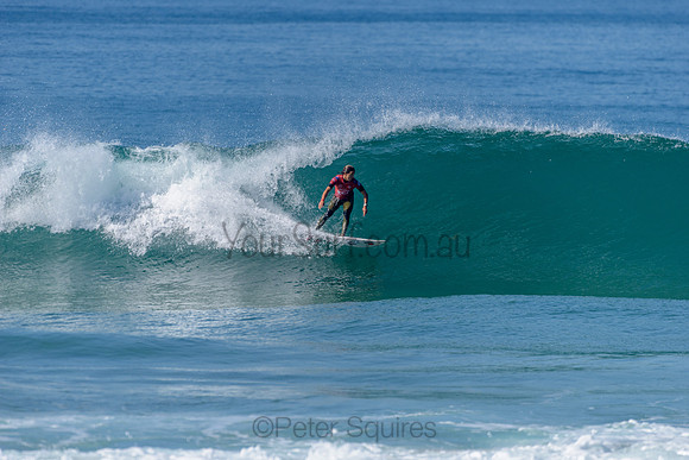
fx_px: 9571
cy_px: 230
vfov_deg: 2.8
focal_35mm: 500
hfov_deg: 4.1
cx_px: 344
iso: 160
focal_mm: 500
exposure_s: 1/2000
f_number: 5.6
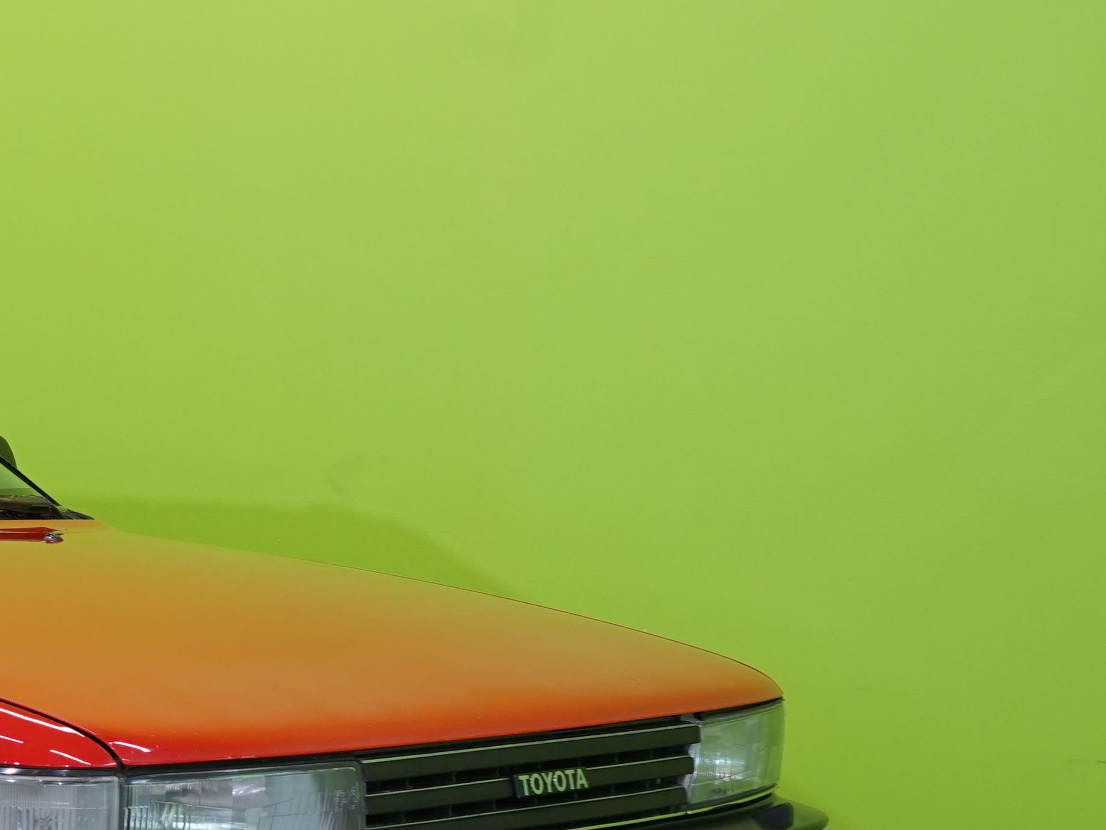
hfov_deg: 15.6
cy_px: 589
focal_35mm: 117
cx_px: -491
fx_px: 3738
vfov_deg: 12.6
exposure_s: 1/40
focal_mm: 37
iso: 500
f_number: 6.3
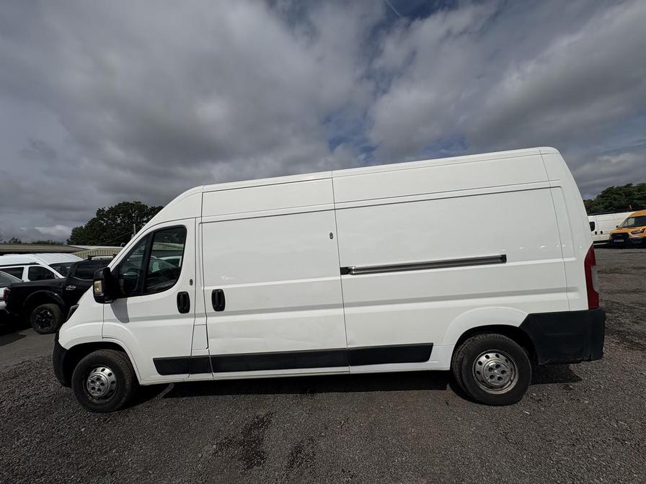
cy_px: 242
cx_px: 323
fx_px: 261
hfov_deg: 102.1
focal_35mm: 14
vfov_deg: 85.7
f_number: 2.2
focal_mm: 2.22
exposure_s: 1/7299
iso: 32
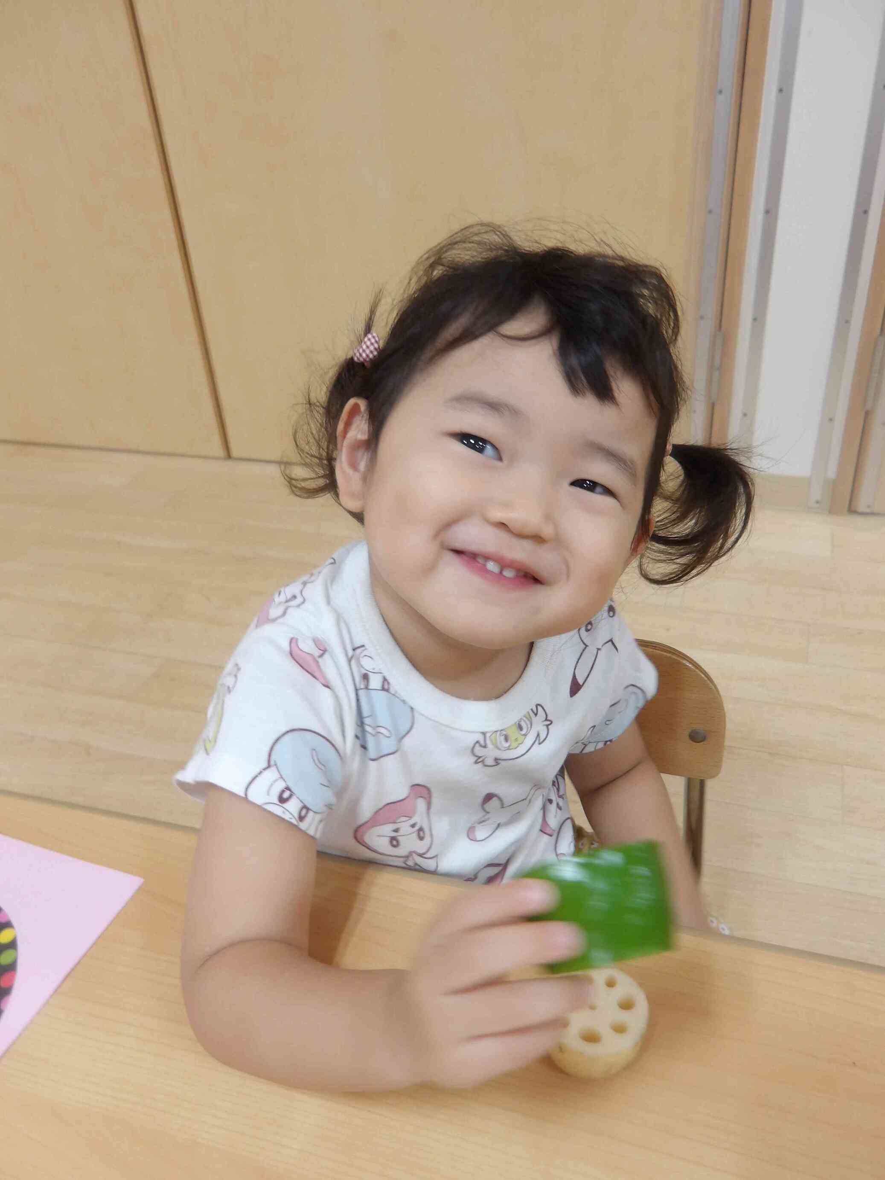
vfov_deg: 65.3
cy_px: 590
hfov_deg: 51.4
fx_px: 920
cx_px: 442
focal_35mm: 27
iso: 100
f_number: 3
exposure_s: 1/34
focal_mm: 4.9
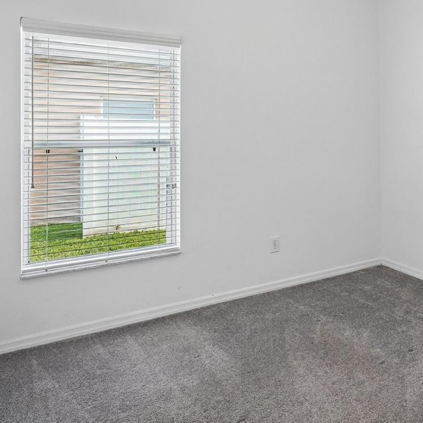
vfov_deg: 51.7
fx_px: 429
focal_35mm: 31
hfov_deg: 48.5
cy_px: 146
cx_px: 358
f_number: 8
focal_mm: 17
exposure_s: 1/40
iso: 800
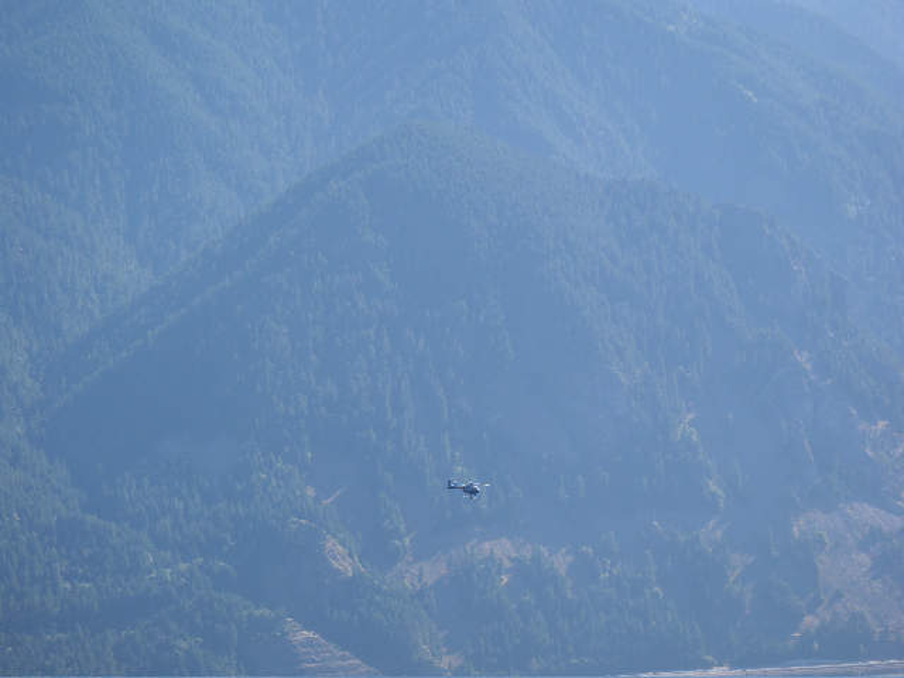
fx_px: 2899
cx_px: 452
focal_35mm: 111
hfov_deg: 17.7
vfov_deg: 13.3
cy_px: 339
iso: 80
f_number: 5.2
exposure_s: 1/200
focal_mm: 19.85
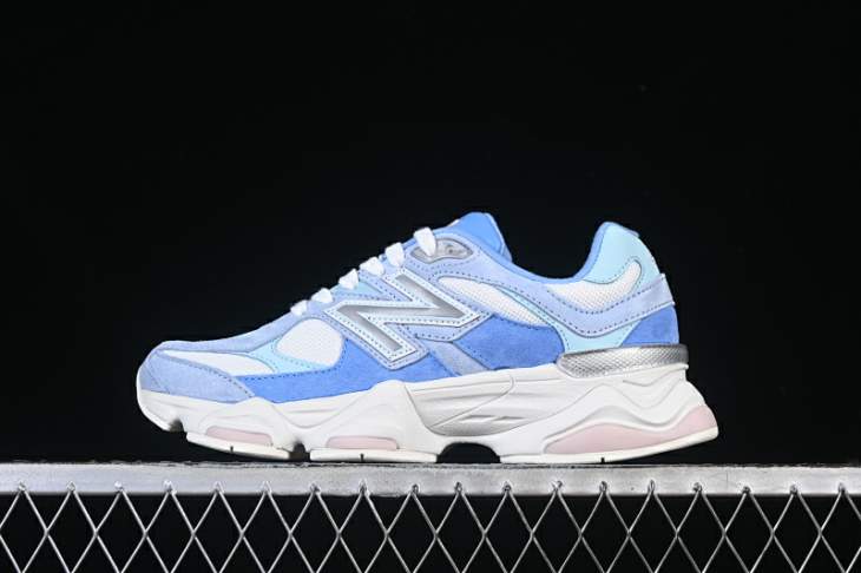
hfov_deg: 27.0
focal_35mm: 75
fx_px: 1793
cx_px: 430
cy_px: 286
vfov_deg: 18.2
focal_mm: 50
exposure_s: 1/80
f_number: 8
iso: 160
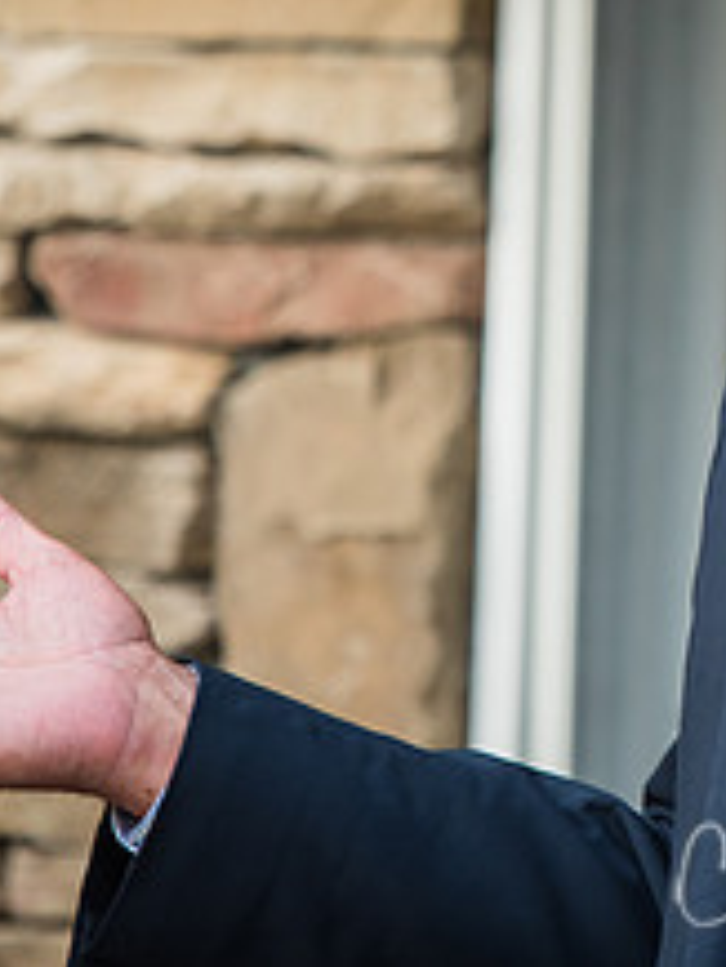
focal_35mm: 770
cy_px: 109
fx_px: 21511
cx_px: 886
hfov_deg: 1.9
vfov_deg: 2.6
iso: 400
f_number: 3.2
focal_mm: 200
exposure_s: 1/250
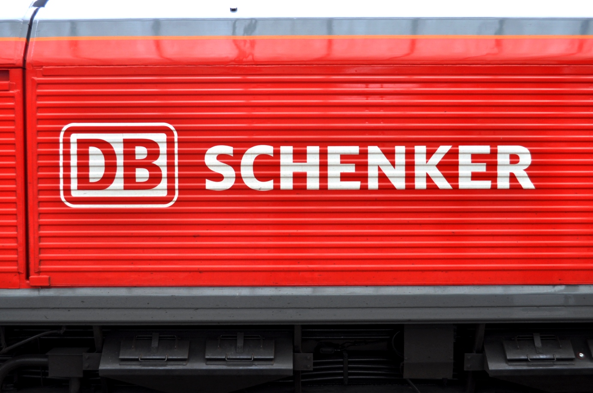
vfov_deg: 29.8
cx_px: 296
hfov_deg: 43.7
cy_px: 196
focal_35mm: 45
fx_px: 740
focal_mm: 30
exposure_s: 1/125
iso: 250
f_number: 5.6
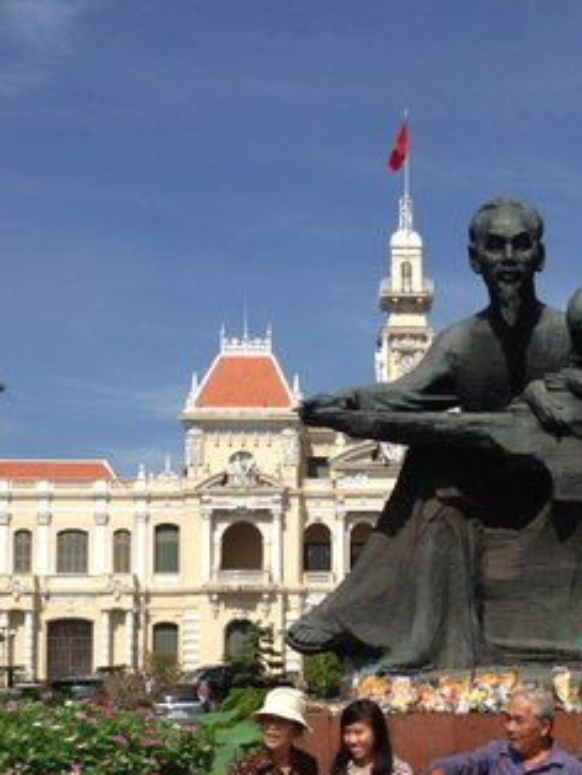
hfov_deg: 25.8
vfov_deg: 33.7
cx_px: 432
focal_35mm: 56
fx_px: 1254
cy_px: 571
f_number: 2.4
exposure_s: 1/2584
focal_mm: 4.12
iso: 50
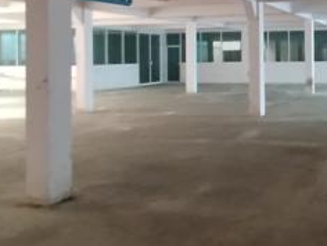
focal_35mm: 42
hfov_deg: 40.2
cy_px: 59
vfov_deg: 33.6
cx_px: 315
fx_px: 397
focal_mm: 1.65
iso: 1000
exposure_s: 1/17
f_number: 2.2
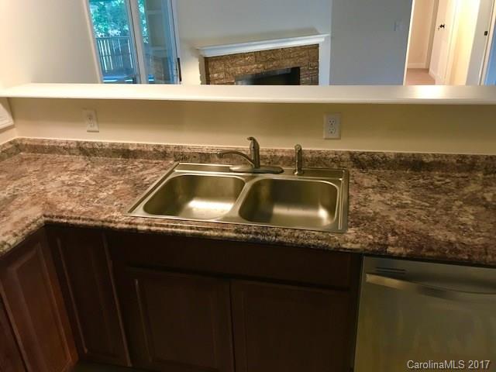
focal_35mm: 28
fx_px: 401
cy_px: 186
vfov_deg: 49.7
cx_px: 248
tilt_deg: -24.5
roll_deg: +2.7
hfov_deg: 63.4
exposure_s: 1/15
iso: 80
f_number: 1.8
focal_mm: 3.99
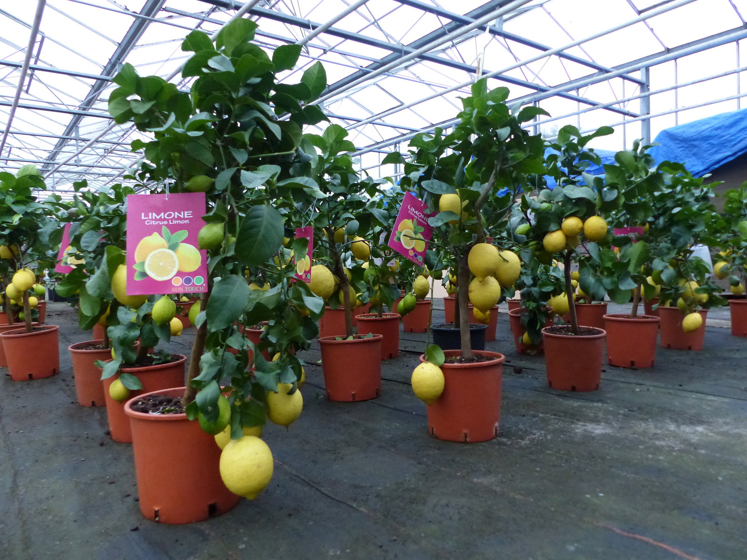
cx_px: 374
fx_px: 539
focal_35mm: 25
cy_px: 280
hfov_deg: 69.4
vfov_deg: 54.9
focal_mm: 4.5
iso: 400
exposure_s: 1/40
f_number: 2.8
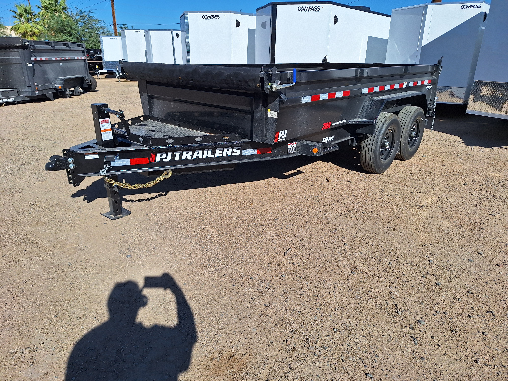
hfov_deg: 73.9
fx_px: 338
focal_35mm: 23
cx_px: 254
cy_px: 190
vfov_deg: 58.9
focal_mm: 5.54
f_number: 1.8
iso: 40
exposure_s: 1/5495
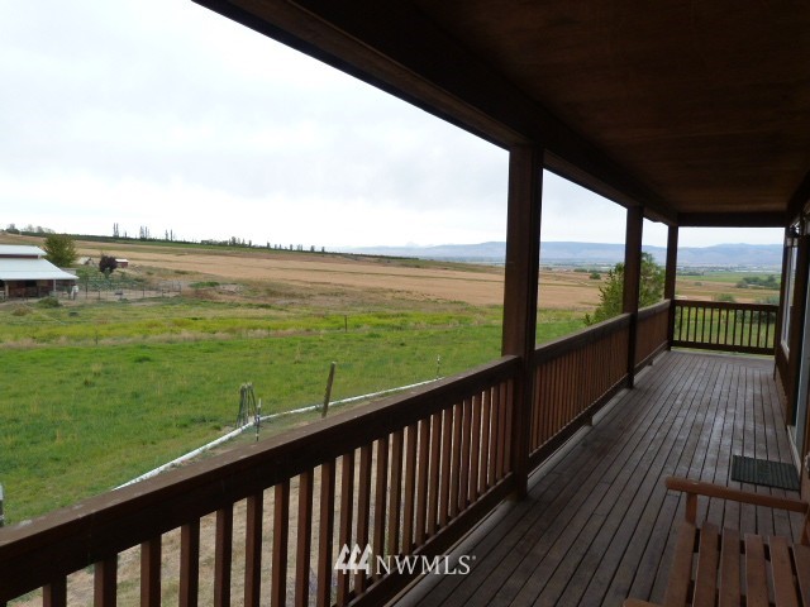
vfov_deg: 54.9
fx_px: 585
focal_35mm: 25
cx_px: 405
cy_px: 304
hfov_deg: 69.4
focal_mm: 4.5
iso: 125
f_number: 4
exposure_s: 1/125
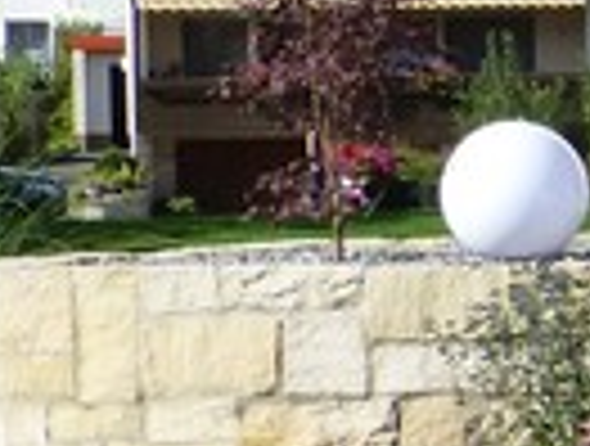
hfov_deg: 8.7
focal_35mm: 213
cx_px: 1203
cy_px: 270
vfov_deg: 7.0
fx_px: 3640
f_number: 3.7
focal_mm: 6.1
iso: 160
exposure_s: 1/800
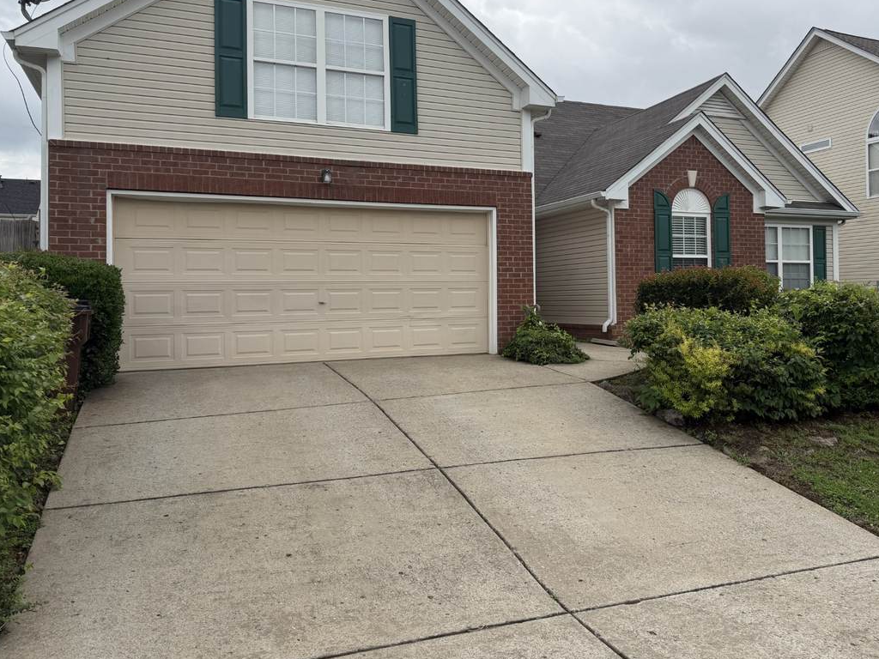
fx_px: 762
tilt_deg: +2.1
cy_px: 279
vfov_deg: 46.6
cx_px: 530
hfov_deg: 59.4
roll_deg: +0.6
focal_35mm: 30
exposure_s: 1/3759
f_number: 1.78
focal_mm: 6.76
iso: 100
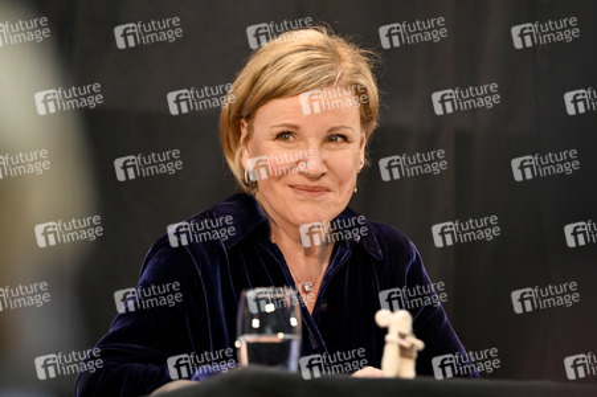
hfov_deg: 10.3
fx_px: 3314
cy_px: 198
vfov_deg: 6.9
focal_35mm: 200
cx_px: 298
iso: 800
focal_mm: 200
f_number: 2.8
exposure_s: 1/400
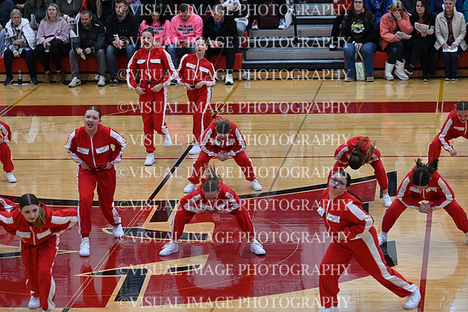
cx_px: 234
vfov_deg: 9.8
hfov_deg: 14.7
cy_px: 156
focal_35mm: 140
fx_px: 1820
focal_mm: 140
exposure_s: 1/400
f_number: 4
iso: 4000
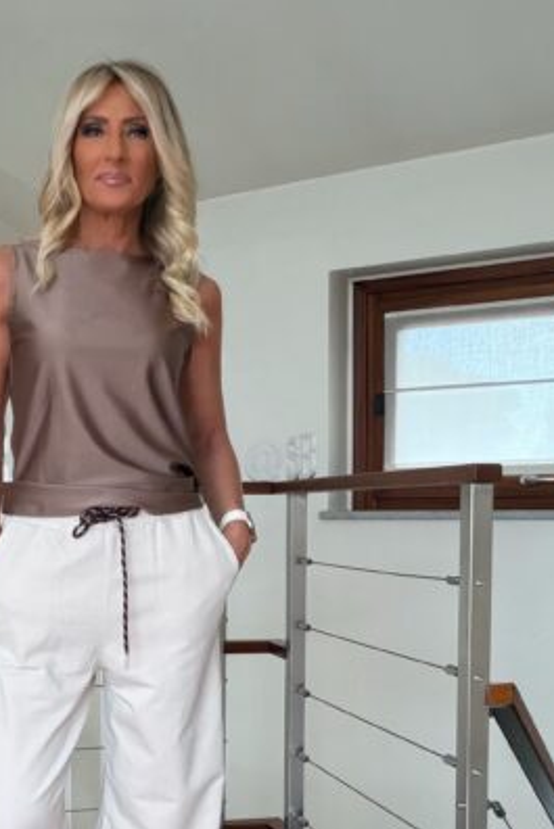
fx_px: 1038
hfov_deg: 29.4
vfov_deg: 42.6
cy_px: 592
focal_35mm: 45
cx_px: 130
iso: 80
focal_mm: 2.71
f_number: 1.9
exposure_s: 1/99
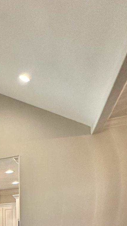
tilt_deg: -0.6
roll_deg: +1.0
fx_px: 275
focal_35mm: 46
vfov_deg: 37.0
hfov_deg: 19.1
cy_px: 253
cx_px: -108
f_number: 2.2
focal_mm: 2.22
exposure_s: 1/120
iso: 200
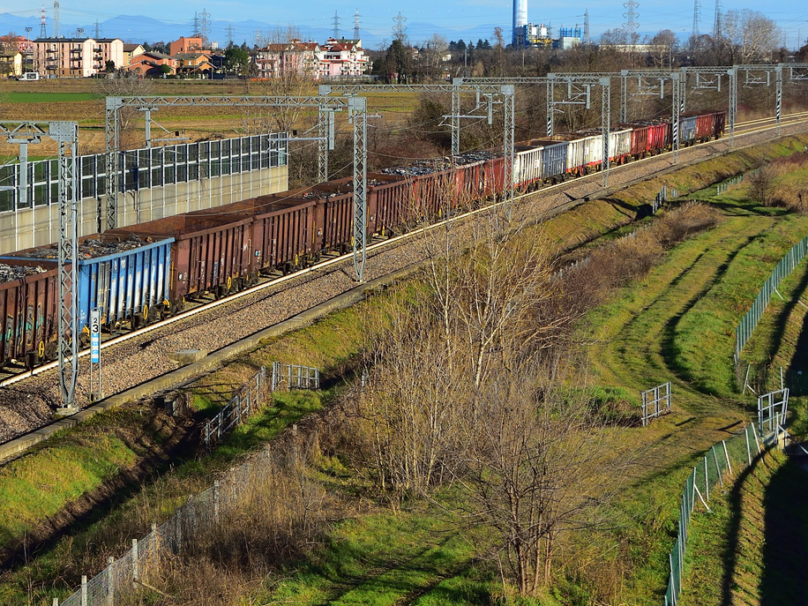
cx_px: 93
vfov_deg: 10.7
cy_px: 162
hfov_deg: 14.1
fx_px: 3245
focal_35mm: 139
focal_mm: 46
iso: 250
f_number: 7.1
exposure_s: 1/800
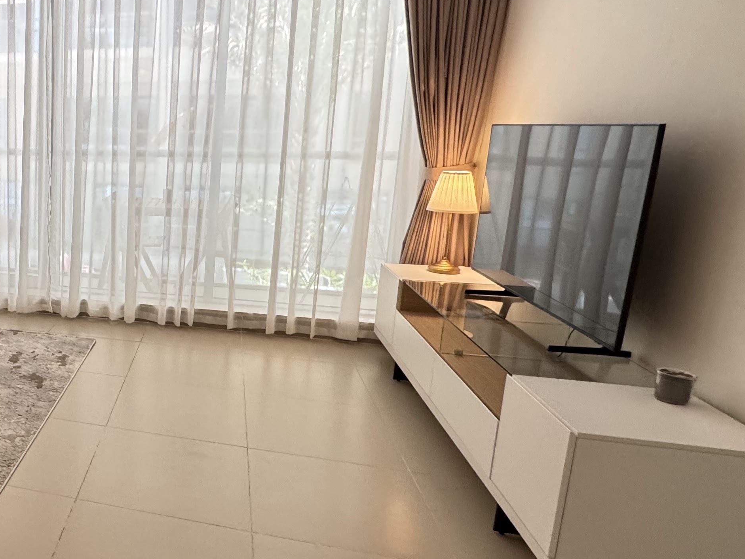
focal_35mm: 30
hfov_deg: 49.8
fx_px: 646
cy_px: 251
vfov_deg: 46.7
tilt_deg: -9.8
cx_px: 13
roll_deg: +0.1
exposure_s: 1/100
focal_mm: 2.22
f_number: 2.2
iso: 250
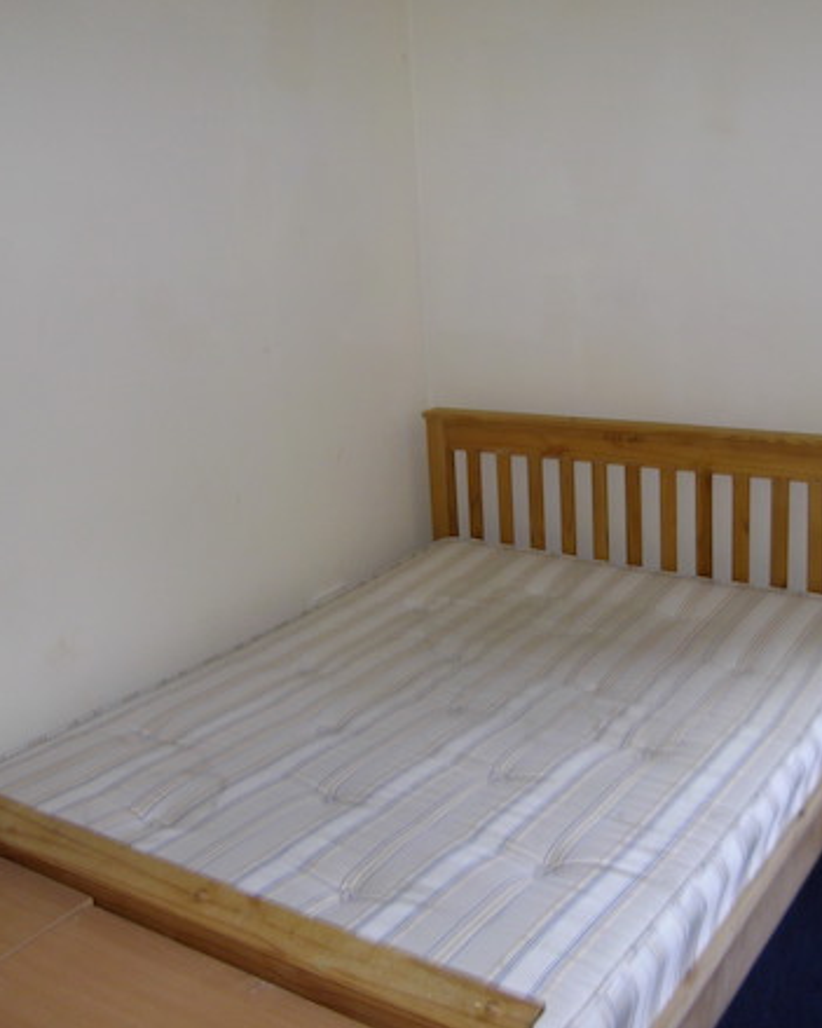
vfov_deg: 50.3
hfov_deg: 40.9
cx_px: 496
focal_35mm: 36
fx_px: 1095
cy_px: 525
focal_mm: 4.9
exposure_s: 1/50
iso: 100
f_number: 3.2
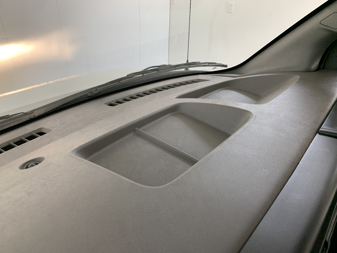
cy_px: 126
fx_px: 253
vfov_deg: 53.1
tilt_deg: -33.3
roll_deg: -0.4
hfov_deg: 67.3
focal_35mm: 26
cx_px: 168
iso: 100
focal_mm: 4.25
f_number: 1.8
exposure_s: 1/60
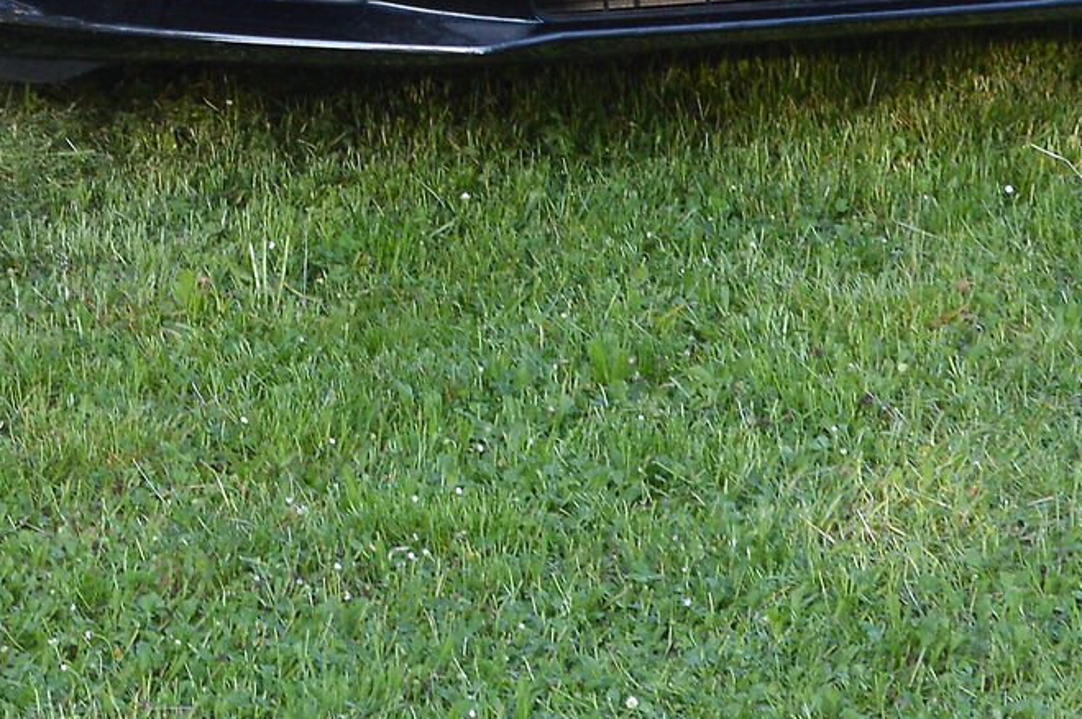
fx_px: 7381
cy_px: -488
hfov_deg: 8.3
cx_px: 18
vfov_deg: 5.5
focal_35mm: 246
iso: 400
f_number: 7.1
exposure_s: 1/160
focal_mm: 45
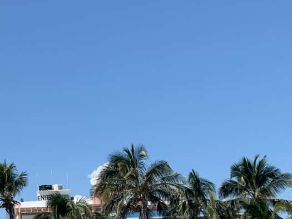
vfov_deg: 15.4
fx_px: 802
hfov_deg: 19.0
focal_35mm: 95
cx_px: -93
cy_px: 197
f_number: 1.8
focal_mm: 4.25
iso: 25
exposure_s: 1/3086
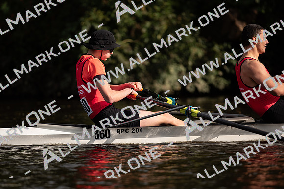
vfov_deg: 4.6
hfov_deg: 6.9
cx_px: 142
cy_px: 94
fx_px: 2367
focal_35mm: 300
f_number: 4
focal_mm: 300
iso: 100
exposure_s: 1/1600
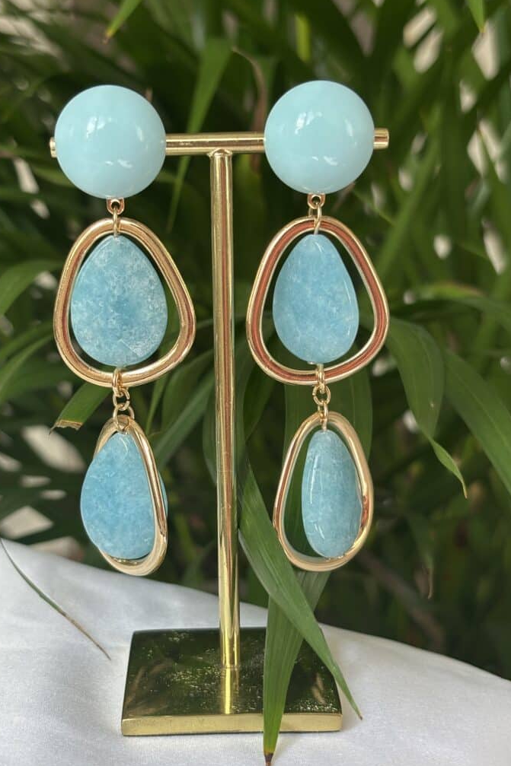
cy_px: 386
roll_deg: +0.3
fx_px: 1171
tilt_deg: -12.4
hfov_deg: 24.6
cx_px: 221
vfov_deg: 36.3
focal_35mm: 55
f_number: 1.6
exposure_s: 1/151
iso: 32
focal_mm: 5.96
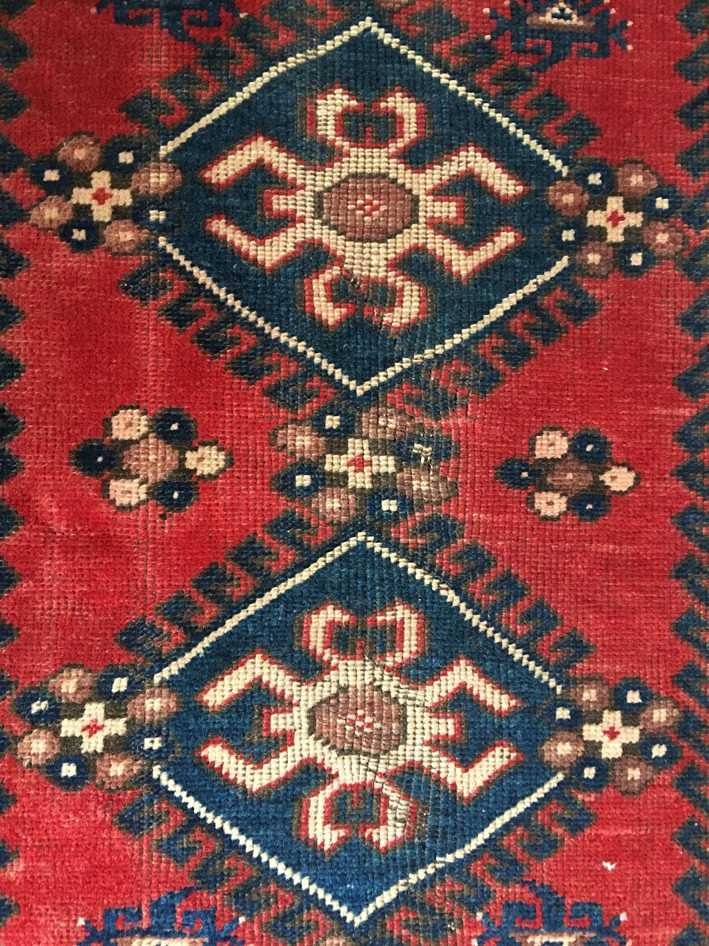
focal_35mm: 29
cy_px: 473
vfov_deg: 61.7
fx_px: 792
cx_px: 354
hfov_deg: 48.2
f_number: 2.2
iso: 80
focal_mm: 4.15
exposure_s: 1/10
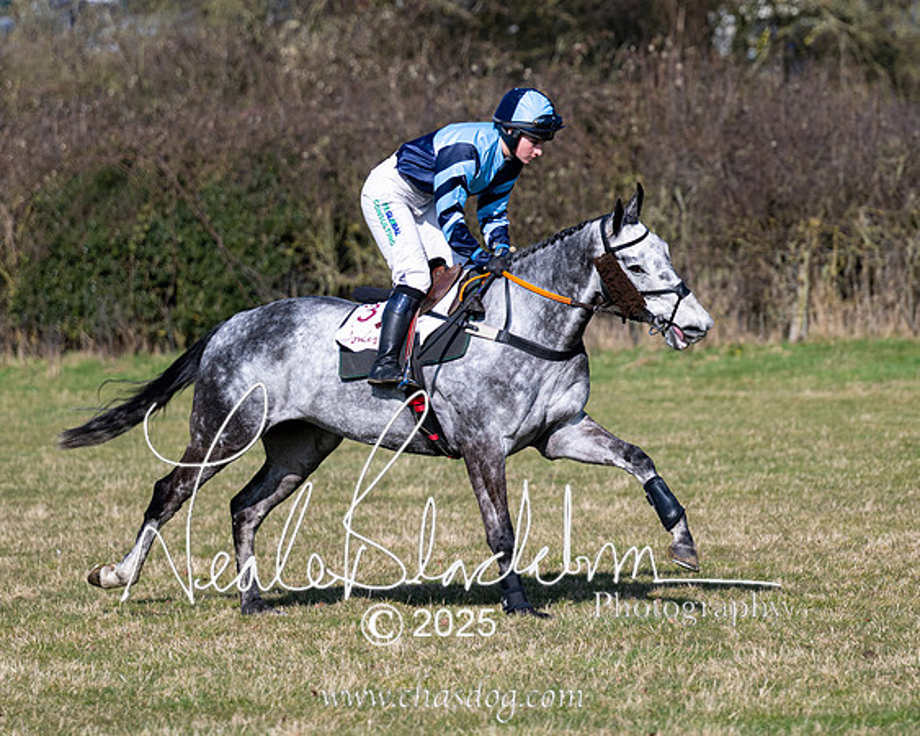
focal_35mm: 246
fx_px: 6704
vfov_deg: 6.3
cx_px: 407
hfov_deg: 7.8
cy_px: 341
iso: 200
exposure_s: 1/5000
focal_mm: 125
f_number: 2.8
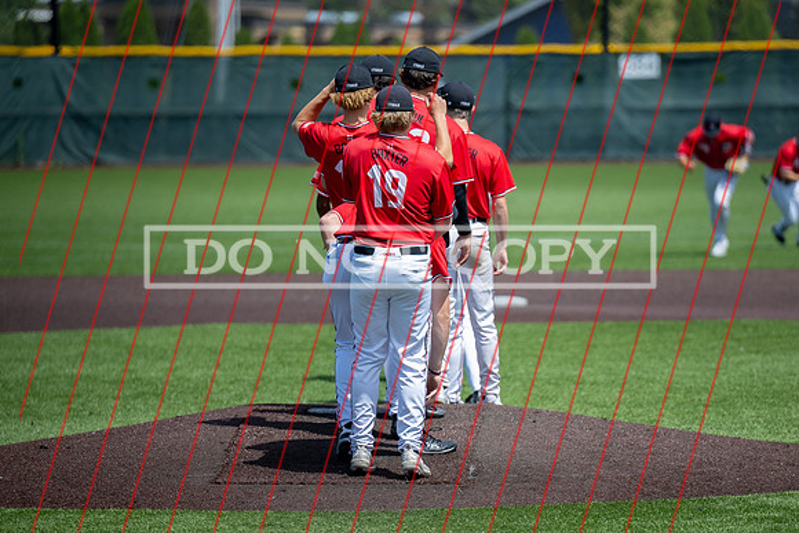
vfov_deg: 5.0
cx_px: 476
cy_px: 268
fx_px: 6047
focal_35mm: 272
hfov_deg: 7.6
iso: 280
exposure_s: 1/3200
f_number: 2.8
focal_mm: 200
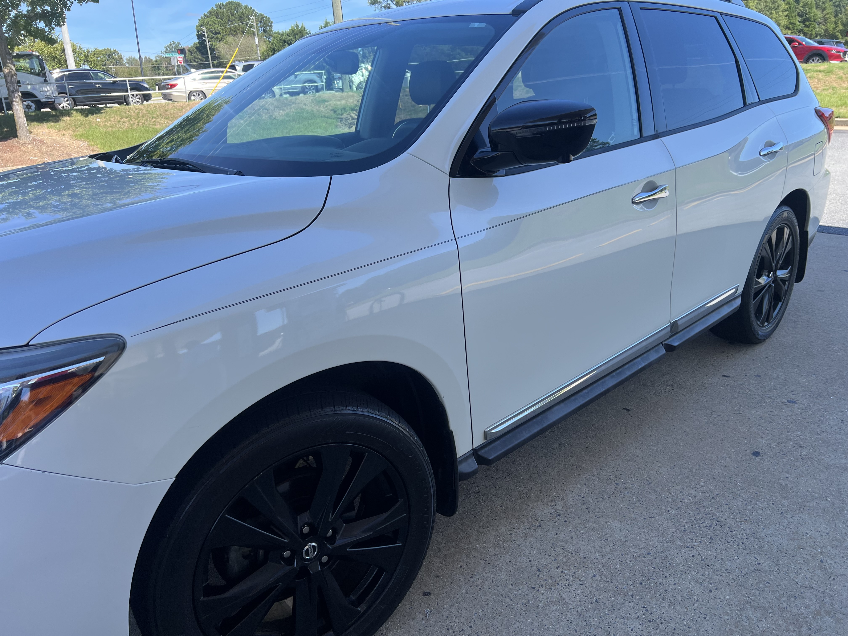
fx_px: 637
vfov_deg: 53.1
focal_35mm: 26
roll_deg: +1.8
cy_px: 318
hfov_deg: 67.3
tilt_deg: -20.3
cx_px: 424
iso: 50
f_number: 1.5
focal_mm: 5.7
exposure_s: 1/982
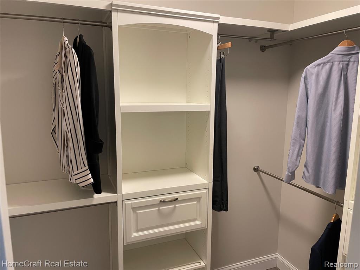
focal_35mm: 26
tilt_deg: -8.5
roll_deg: -1.0
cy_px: 135
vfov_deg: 53.1
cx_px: 180
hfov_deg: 67.3
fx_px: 270
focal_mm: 4.2
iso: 125
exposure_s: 1/60
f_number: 1.6
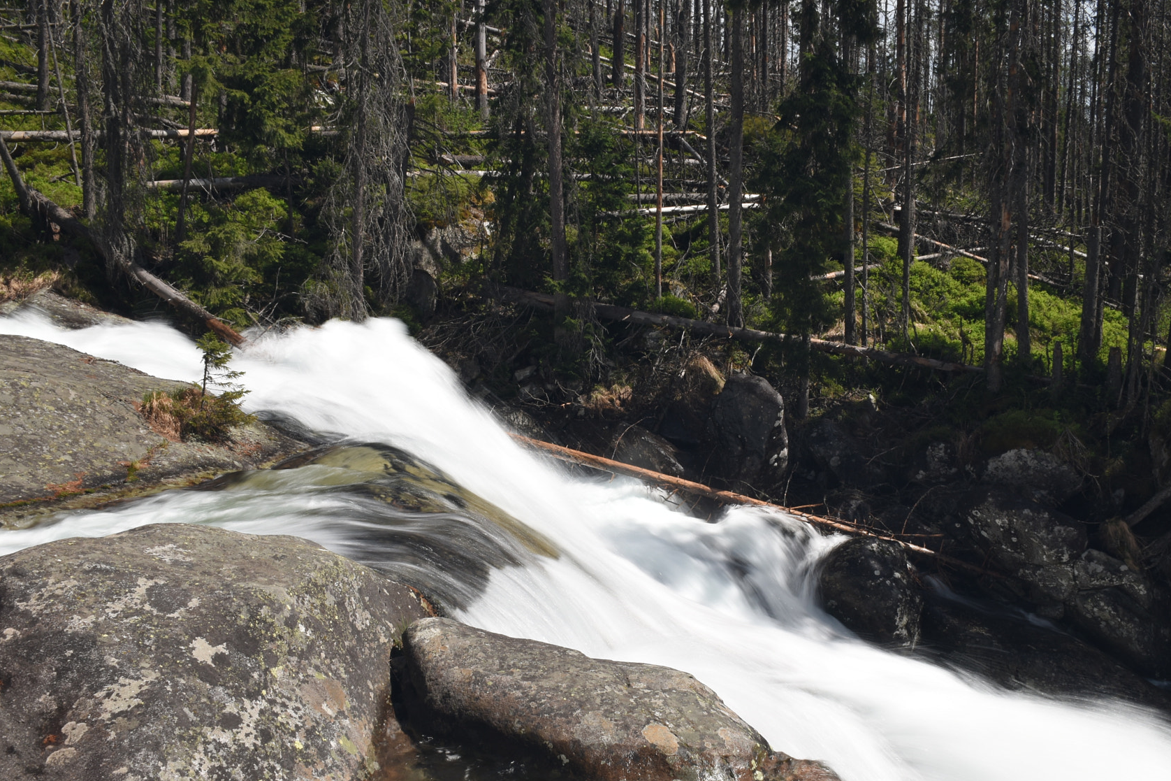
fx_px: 1073
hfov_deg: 57.2
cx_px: 613
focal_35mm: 33
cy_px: 467
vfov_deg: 39.8
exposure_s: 1/10
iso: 100
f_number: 16
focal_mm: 18
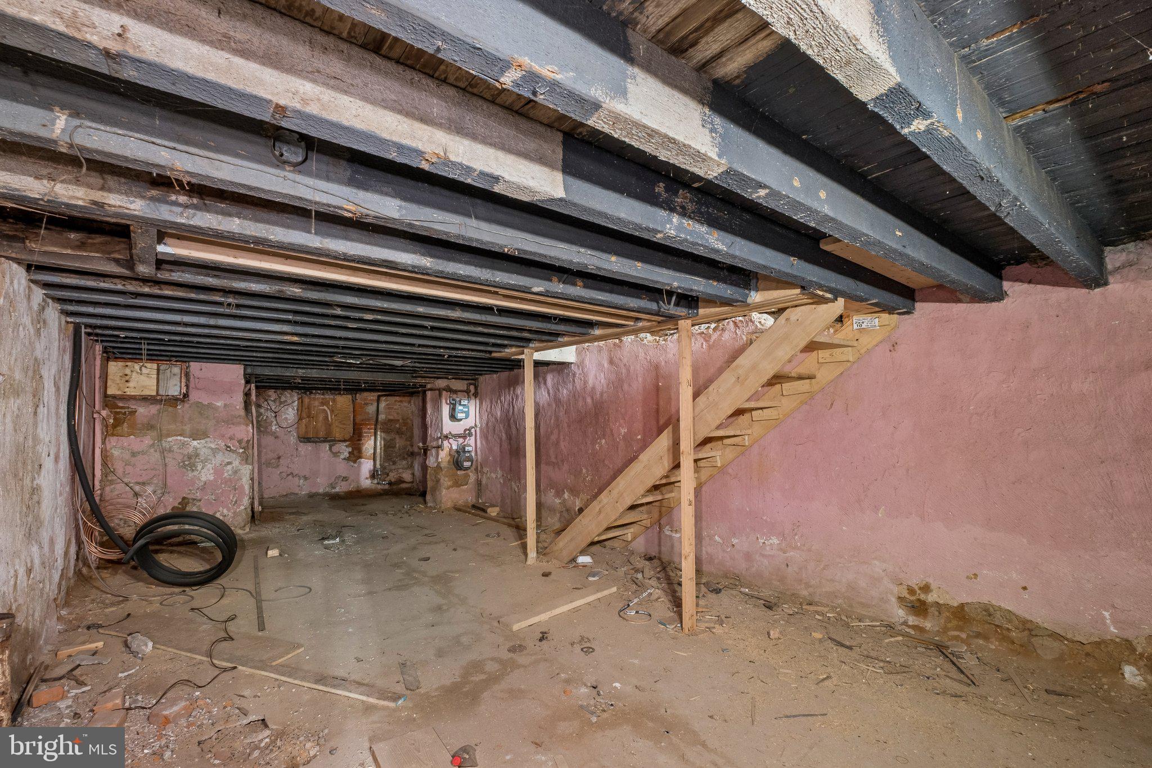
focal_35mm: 15
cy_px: 384
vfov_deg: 77.3
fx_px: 480
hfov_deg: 100.4
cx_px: 576
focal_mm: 10
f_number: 8
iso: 250
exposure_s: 15
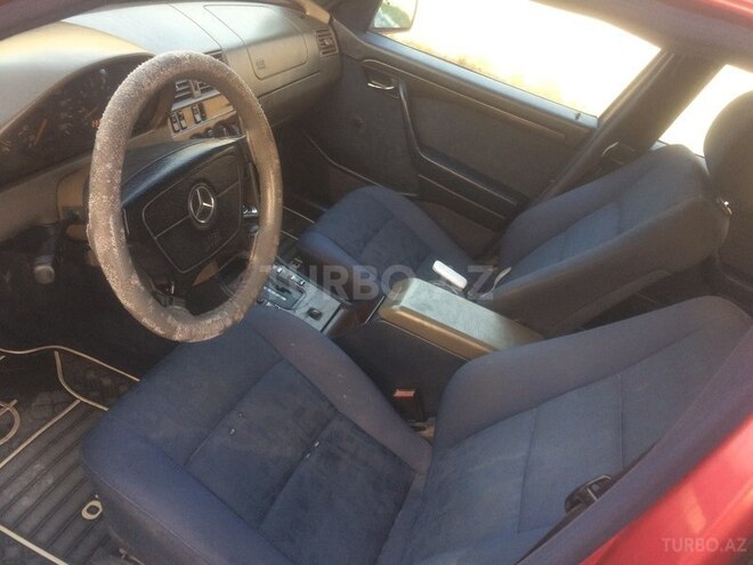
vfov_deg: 48.2
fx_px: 631
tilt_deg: -33.2
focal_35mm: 29
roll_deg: -20.7
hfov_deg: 61.7
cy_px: 282
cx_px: 376
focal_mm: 4.15
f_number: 2.2
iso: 125
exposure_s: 1/33
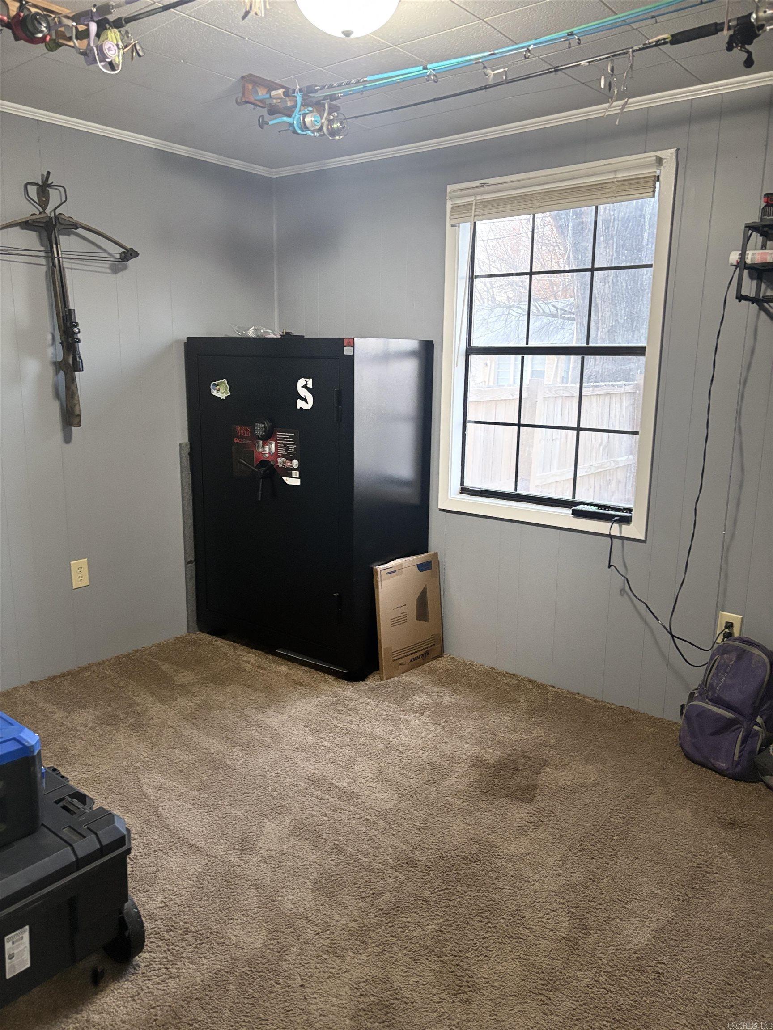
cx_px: 386
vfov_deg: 67.3
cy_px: 515
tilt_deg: -11.7
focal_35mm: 26
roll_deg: -2.2
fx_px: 774
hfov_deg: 53.1
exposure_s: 1/60
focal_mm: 5.96
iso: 400
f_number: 1.6
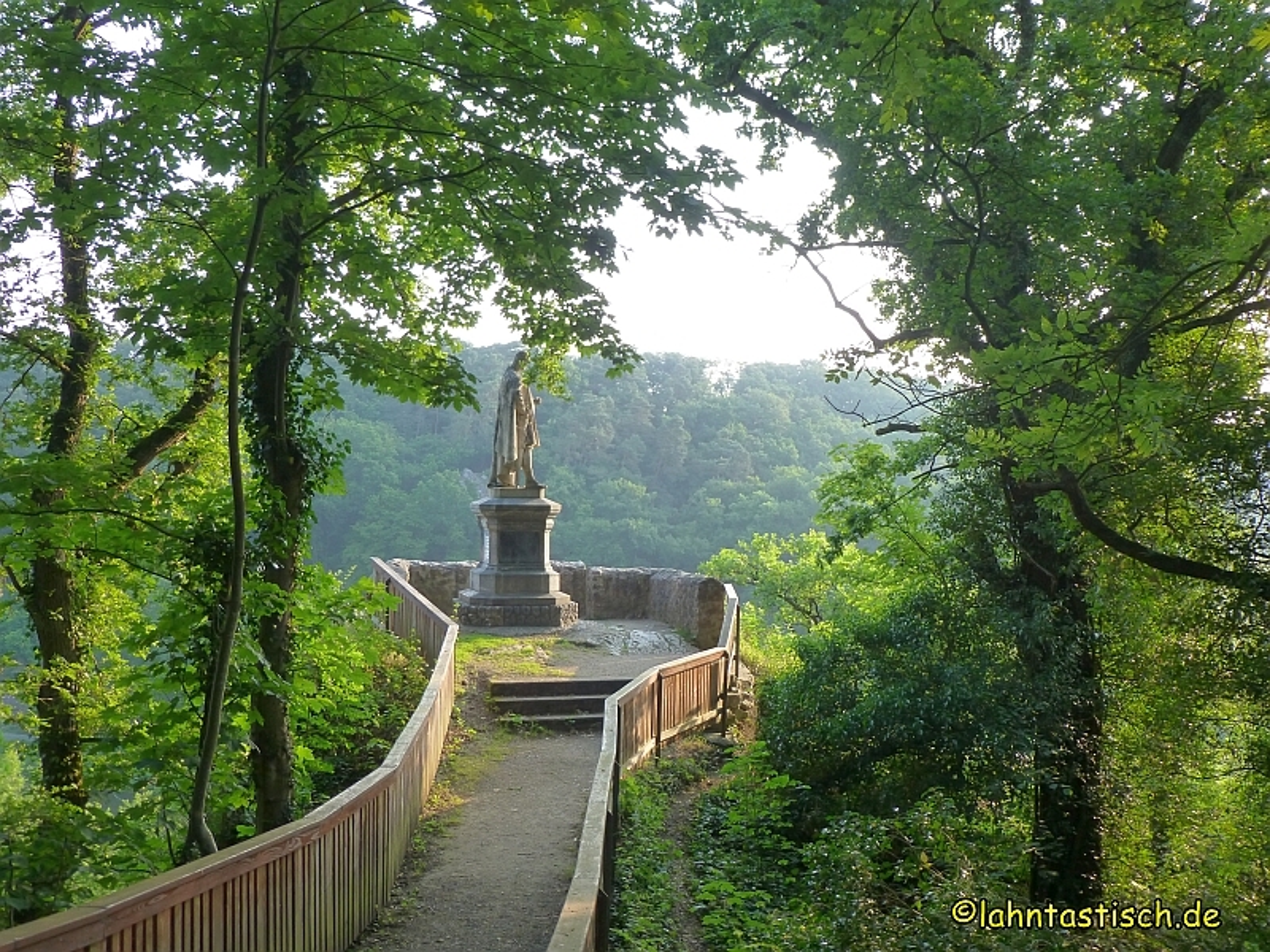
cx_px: 635
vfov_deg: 46.8
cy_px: 476
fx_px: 1101
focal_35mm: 30
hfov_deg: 60.0
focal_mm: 5.4
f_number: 3.6
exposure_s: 1/100
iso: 160
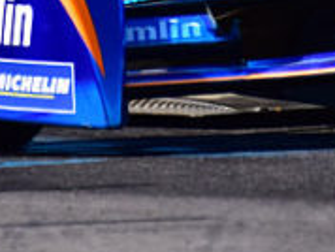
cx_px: 145
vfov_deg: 0.6
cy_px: -221
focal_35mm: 2437
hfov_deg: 0.8
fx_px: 23616
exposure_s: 1/1250
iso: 250
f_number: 5.6
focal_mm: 500
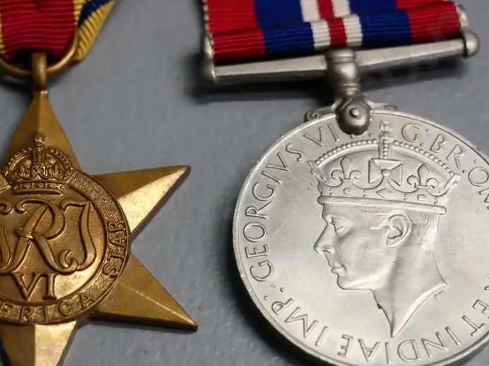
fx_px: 1342
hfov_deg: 20.6
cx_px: 203
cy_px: 216
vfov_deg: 15.5
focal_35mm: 95
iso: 1600
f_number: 5
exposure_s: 1/125
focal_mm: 32
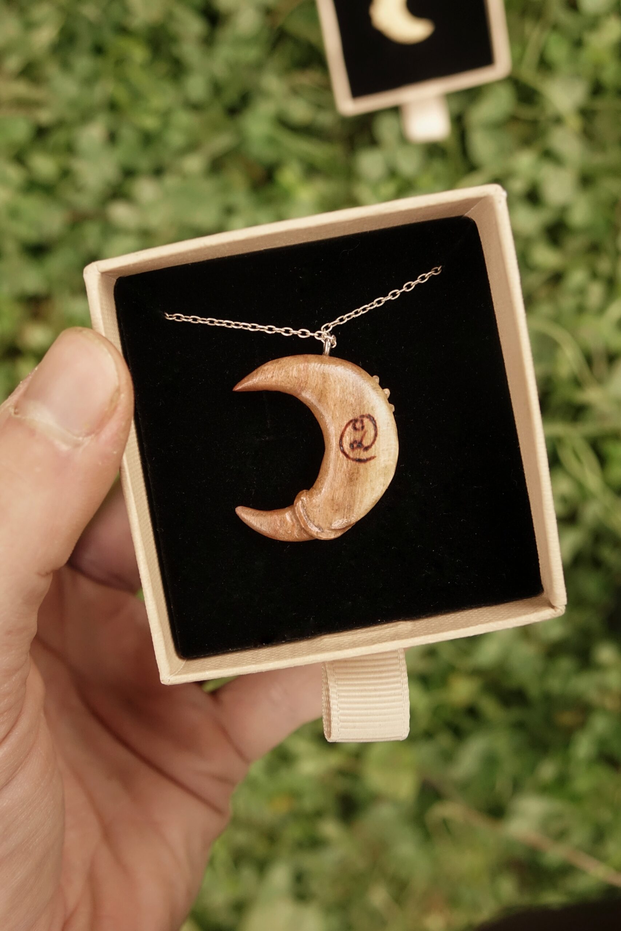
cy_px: 466
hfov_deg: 38.9
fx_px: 880
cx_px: 310
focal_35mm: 34
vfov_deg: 55.8
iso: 800
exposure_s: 1/1000
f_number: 2.8
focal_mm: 12.56
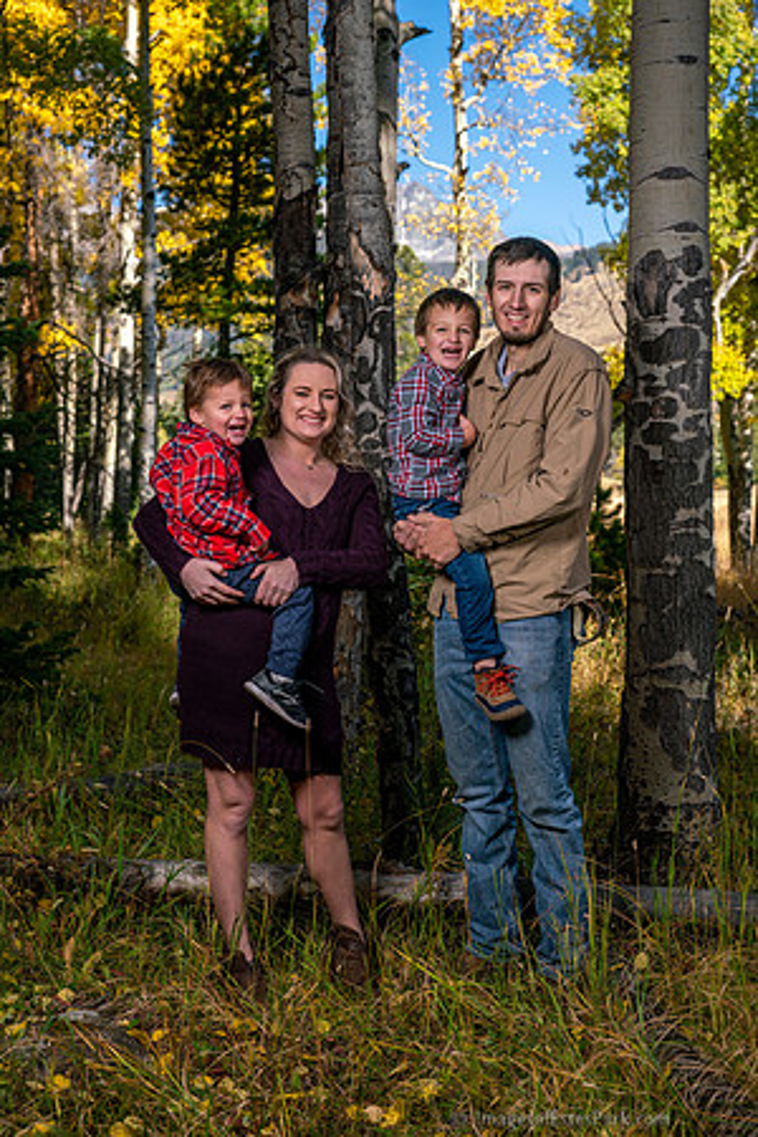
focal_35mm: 50
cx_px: 379
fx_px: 1579
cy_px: 568
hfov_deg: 27.0
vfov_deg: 39.6
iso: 160
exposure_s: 1/800
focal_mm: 50
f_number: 5
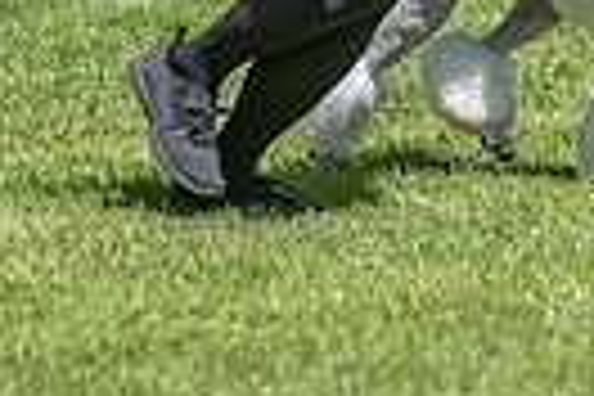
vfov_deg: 2.8
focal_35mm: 484
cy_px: -146
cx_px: 562
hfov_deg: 4.3
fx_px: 7985
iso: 250
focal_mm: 110
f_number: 5
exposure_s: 1/1000
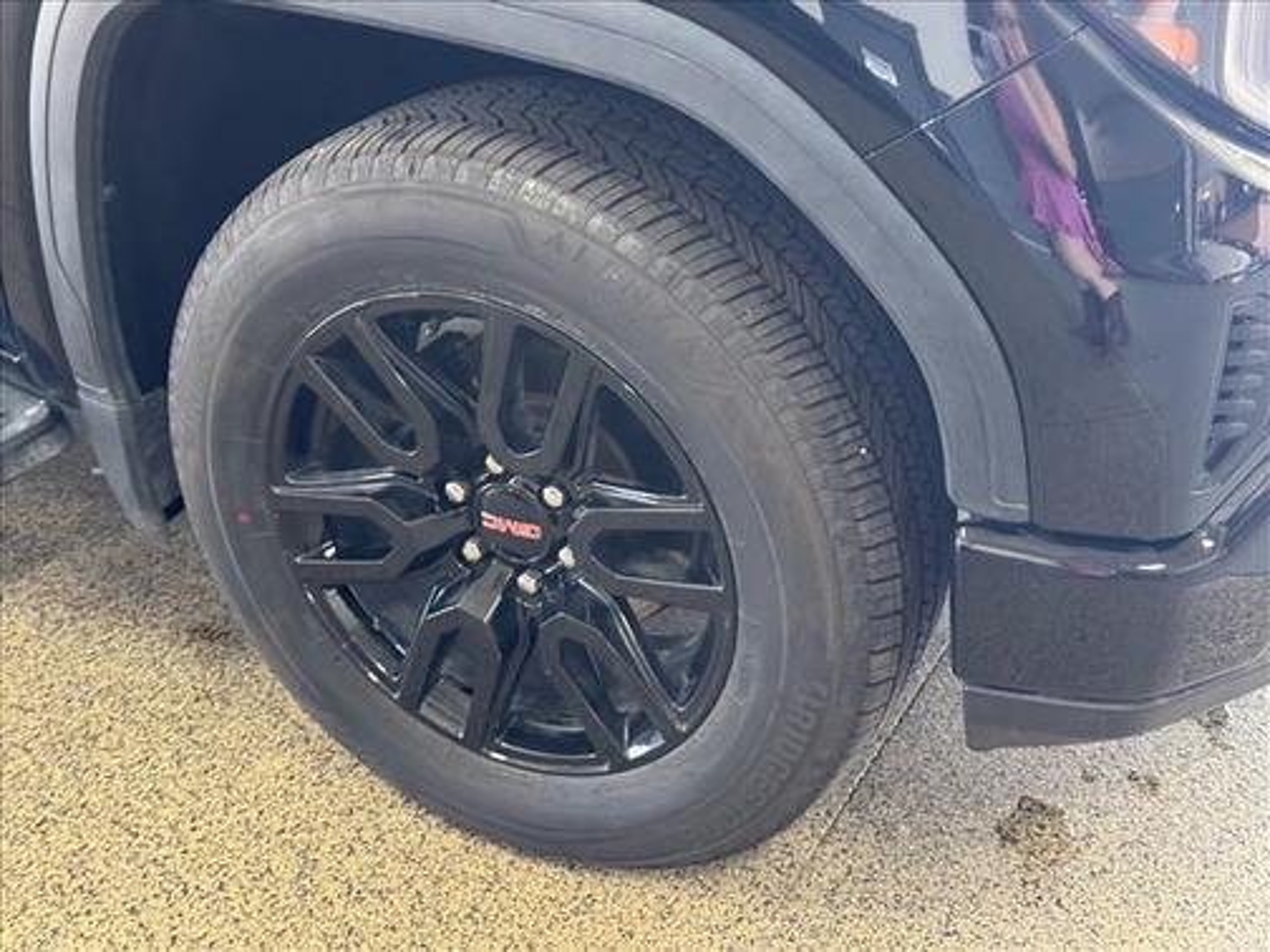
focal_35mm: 48
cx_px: 635
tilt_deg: -32.8
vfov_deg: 30.3
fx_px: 1761
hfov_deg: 39.7
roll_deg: -0.6
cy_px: 476
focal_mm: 6.76
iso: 250
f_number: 1.78
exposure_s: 1/60
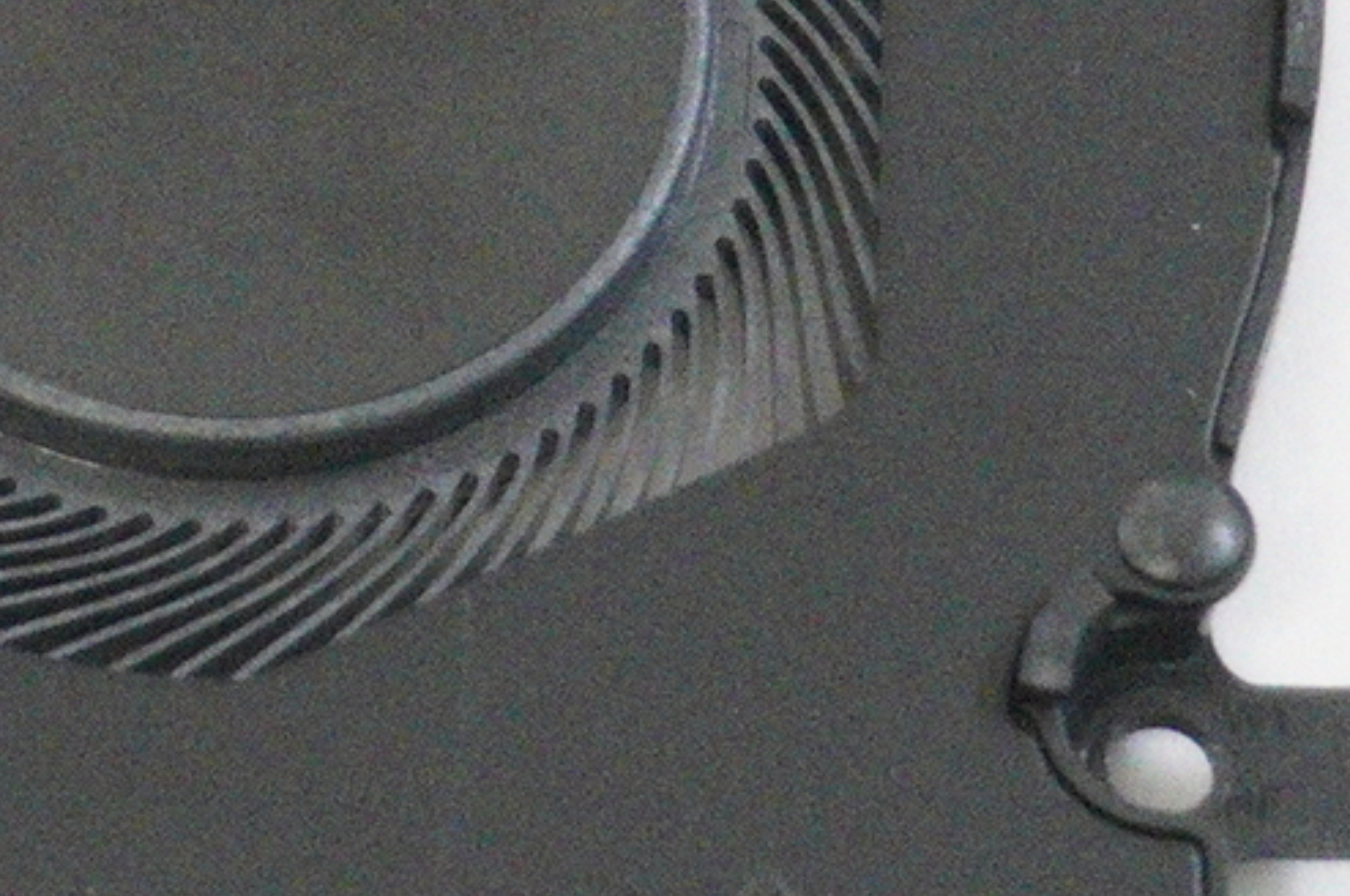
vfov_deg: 4.1
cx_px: -30
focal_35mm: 334
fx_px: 12508
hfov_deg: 6.2
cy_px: 16
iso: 8000
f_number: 5.6
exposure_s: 1/250
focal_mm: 44
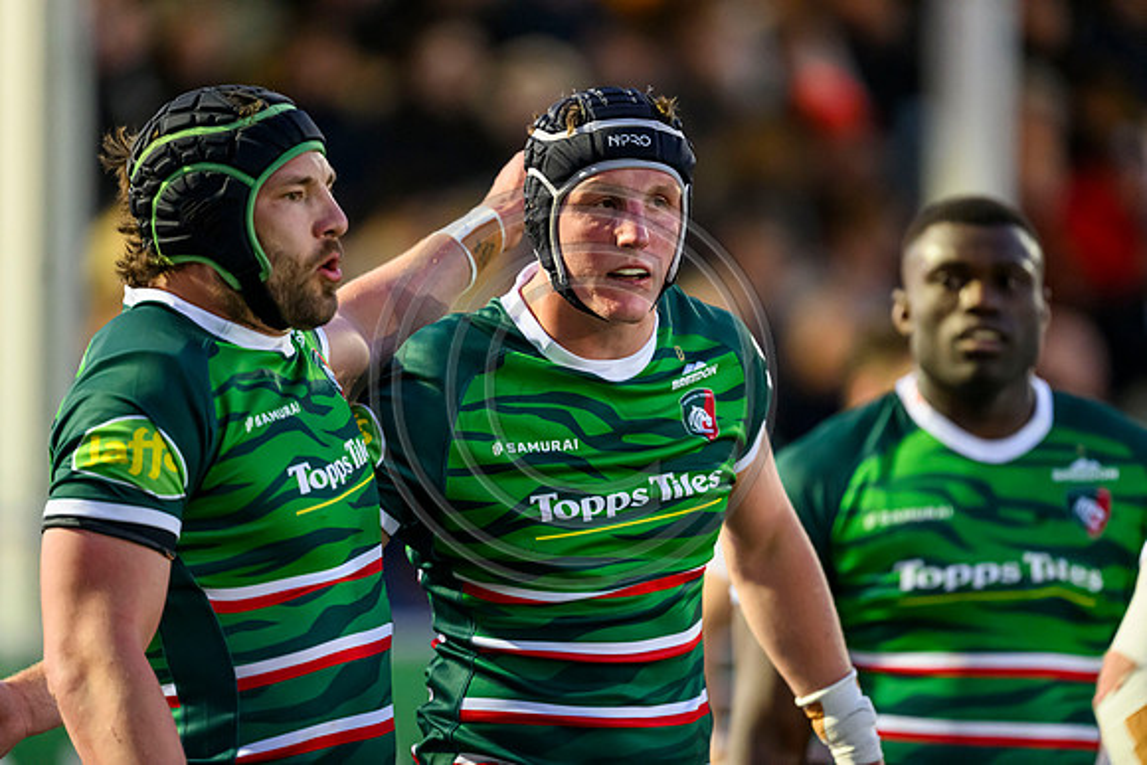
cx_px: 574
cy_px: 382
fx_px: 12747
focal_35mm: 400
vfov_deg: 3.4
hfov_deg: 5.2
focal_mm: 400
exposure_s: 1/1000
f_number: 2.8
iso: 6400
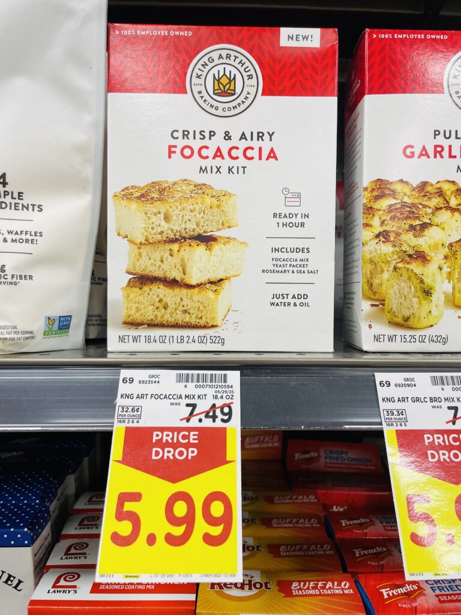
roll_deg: -0.9
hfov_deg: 53.1
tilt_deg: -2.7
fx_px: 462
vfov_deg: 67.3
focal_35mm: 26
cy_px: 308
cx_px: 230
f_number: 1.6
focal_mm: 4.2
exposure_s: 1/120
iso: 80
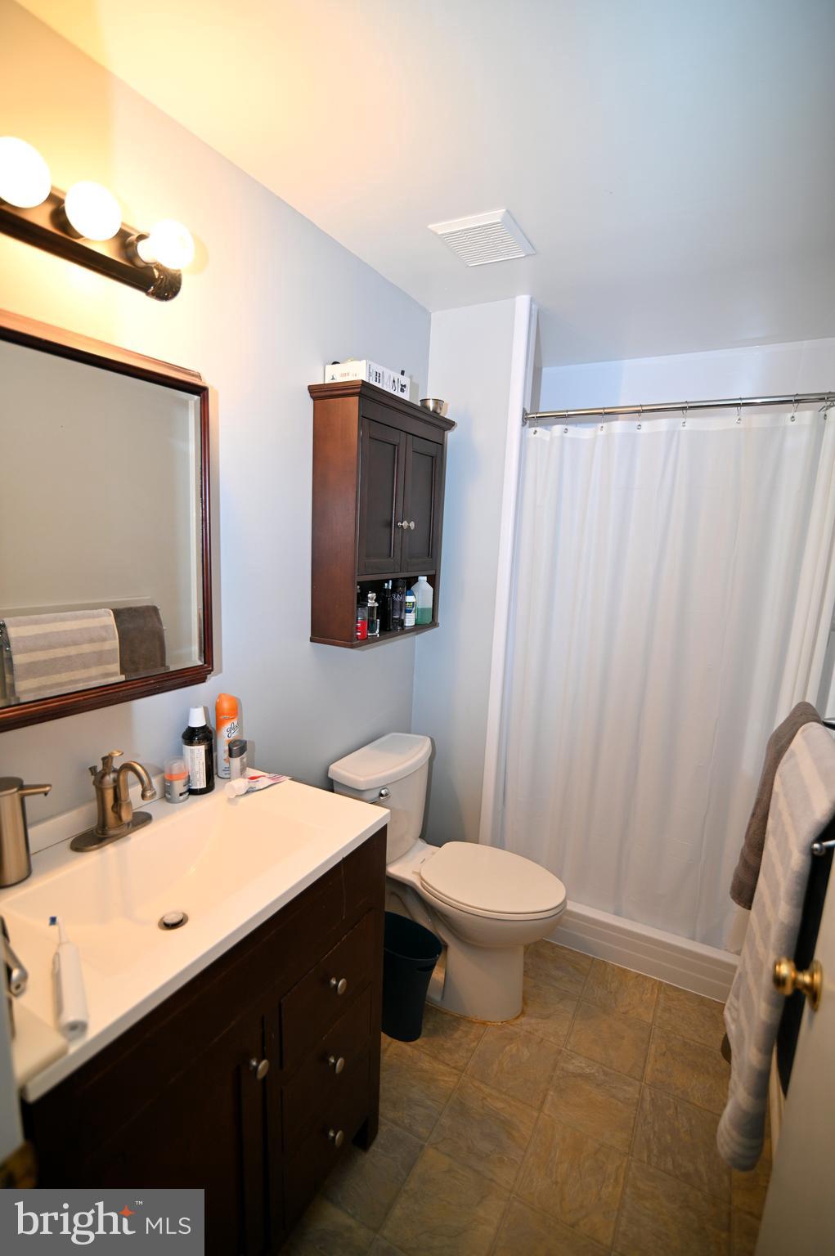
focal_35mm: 16
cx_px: 418
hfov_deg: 73.6
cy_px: 628
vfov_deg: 96.8
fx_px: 558
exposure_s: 1/160
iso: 250
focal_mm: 16
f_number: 2.8
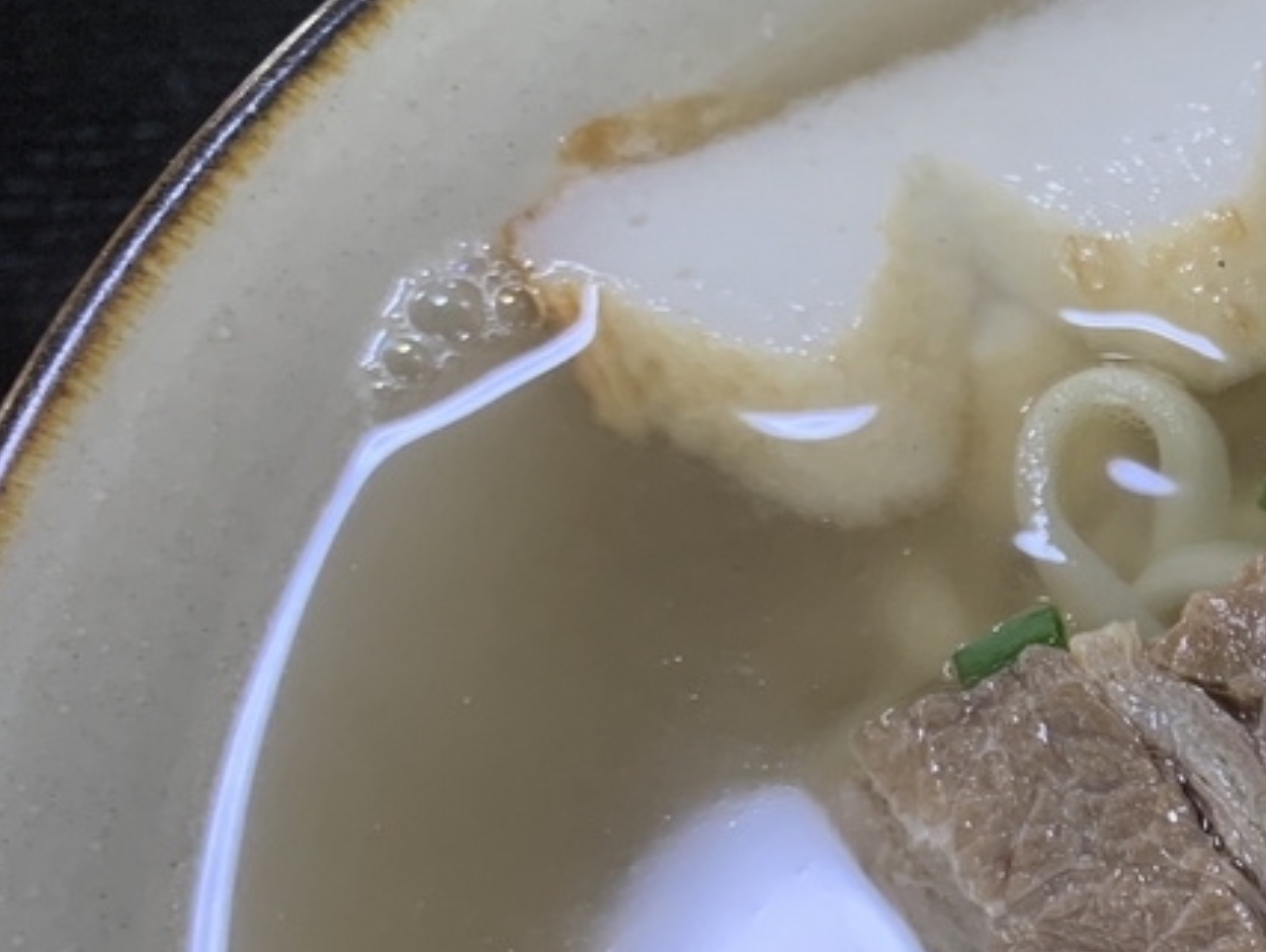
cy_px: 1059
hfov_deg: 23.2
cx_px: 1702
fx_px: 2672
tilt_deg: -63.3
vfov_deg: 19.3
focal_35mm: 73
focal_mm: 4.25
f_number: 1.8
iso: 100
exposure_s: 1/82
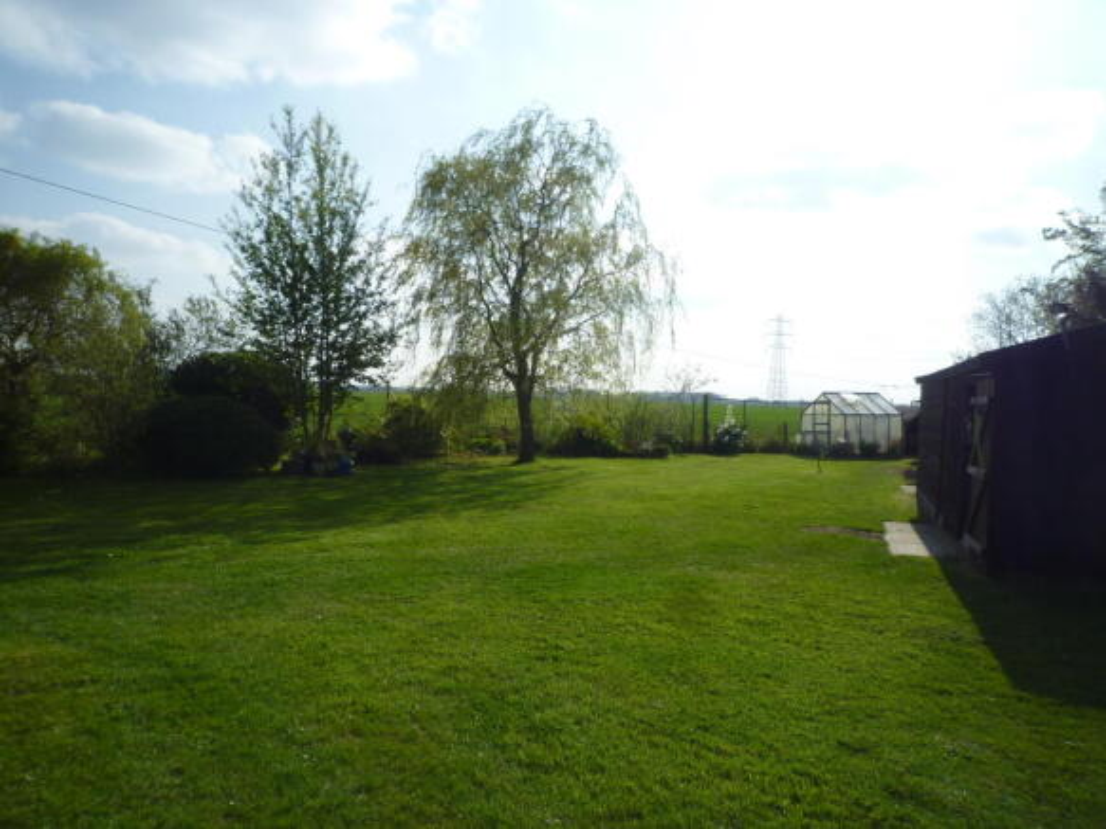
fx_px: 799
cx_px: 553
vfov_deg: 54.9
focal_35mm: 25
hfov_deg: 69.4
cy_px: 414
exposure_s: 1/800
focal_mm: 4.4
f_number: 4.5
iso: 100
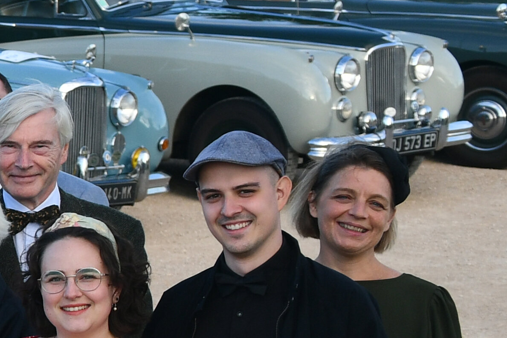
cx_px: -1057
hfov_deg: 7.4
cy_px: 395
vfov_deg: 5.6
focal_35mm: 243
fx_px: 3422
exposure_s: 1/250
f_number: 6.3
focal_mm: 35
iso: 125
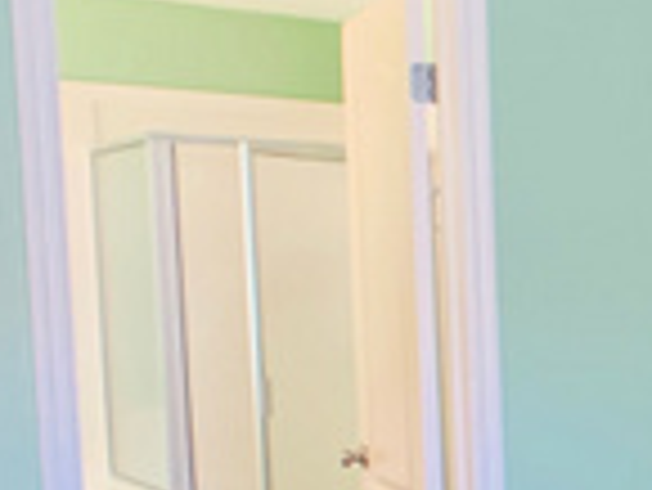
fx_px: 2168
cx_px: 1196
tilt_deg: -5.8
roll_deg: -0.6
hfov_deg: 14.8
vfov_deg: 12.8
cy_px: 423
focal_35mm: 115
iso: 125
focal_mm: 4.25
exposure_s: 1/60
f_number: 1.8
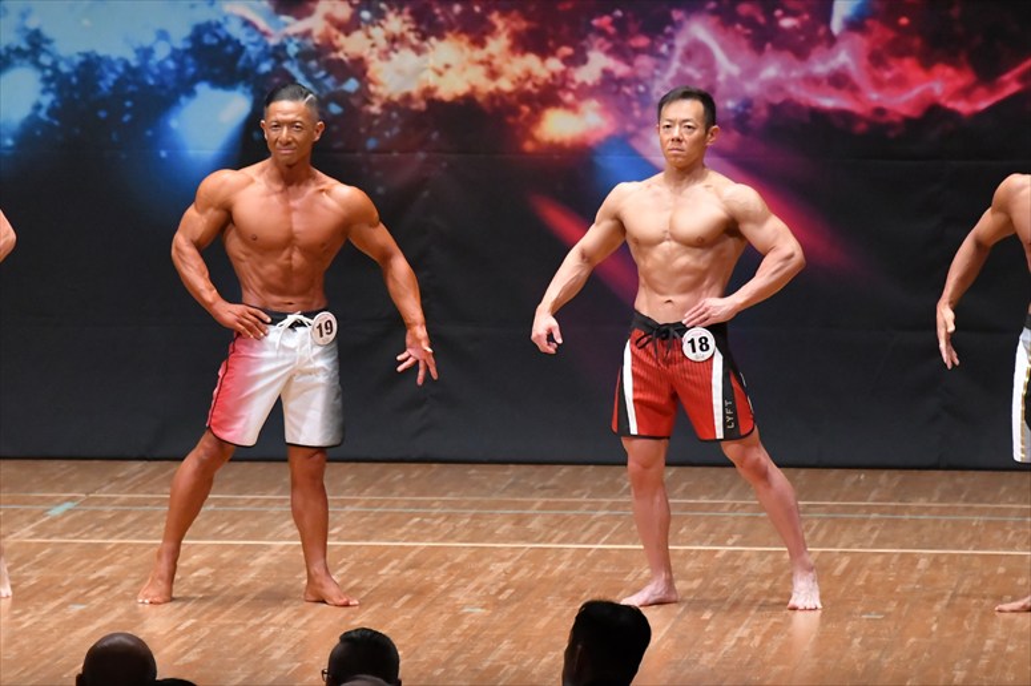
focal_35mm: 270
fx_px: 7729
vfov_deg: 5.1
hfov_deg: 7.6
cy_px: 343
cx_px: 516
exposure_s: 1/400
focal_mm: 180
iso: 8000
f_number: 5.6
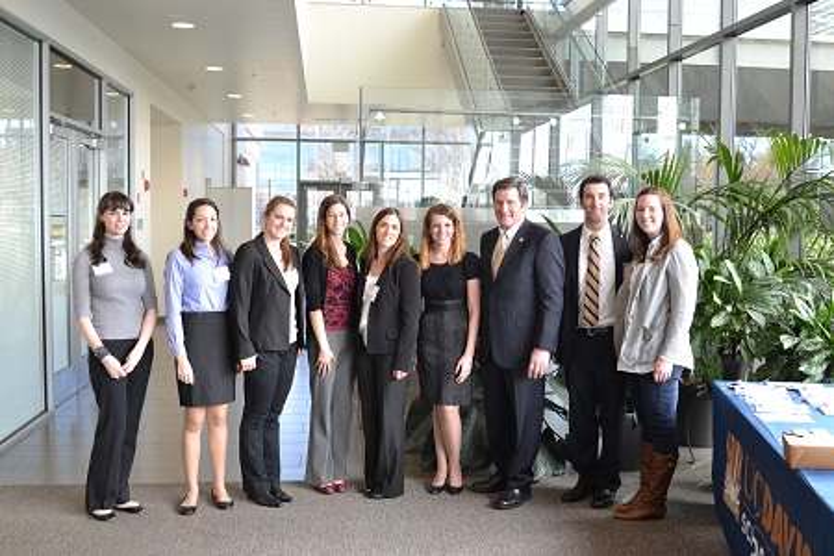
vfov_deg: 36.9
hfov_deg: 53.1
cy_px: 278
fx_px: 834
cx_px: 417
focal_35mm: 36
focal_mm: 24
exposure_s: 1/60
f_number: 4
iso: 400
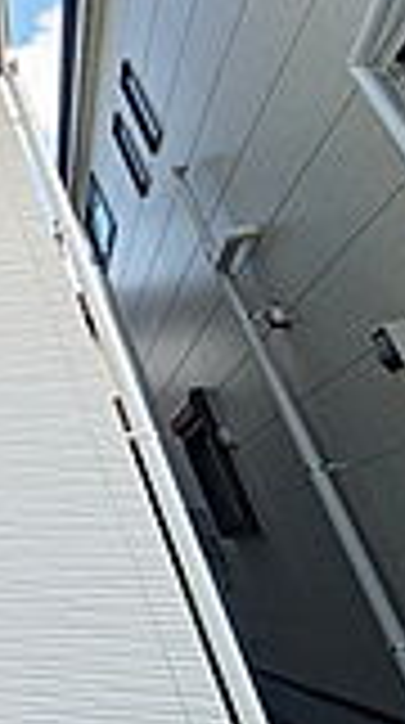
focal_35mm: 38
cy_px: 193
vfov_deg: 50.9
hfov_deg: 18.0
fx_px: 729
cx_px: -446
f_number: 2.2
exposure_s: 1/782
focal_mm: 1.83
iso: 51
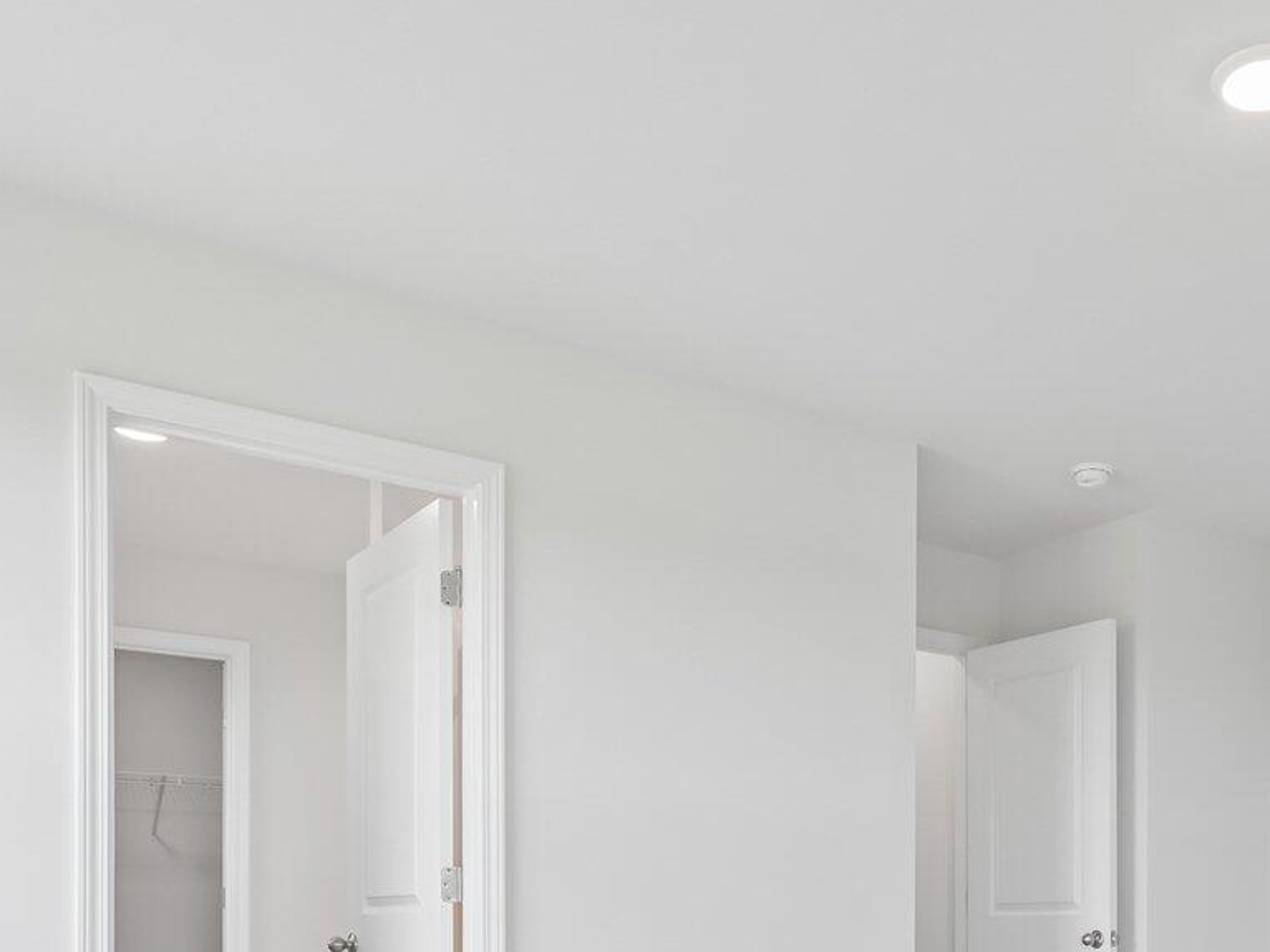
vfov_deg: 36.3
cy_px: 915
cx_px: 970
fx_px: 1320
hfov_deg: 49.1
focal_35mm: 36
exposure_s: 1/40
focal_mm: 14
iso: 110
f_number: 8
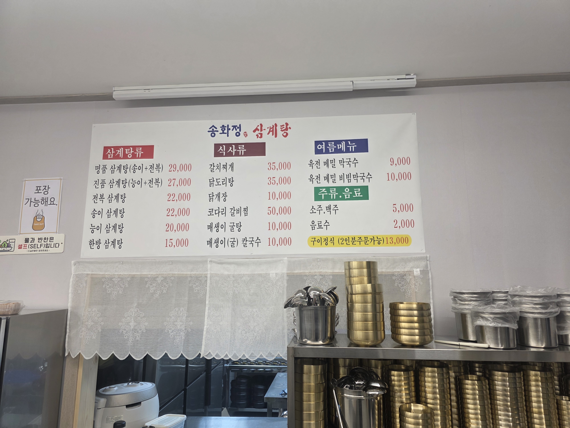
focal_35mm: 23
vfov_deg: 58.9
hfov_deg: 73.9
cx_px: 285
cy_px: 214
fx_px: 379
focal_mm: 6.3
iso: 64
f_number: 1.7
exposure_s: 1/120
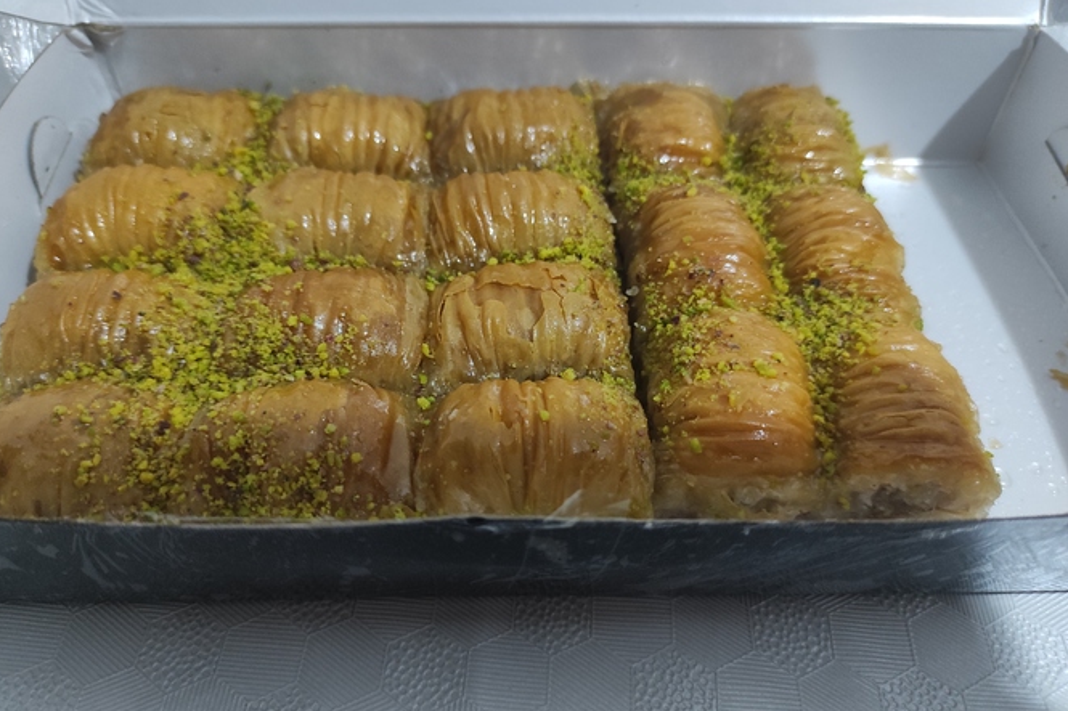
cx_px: 517
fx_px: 801
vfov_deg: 47.9
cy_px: 335
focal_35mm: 27
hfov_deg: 67.4
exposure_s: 1/20
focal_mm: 5.43
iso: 894
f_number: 1.89
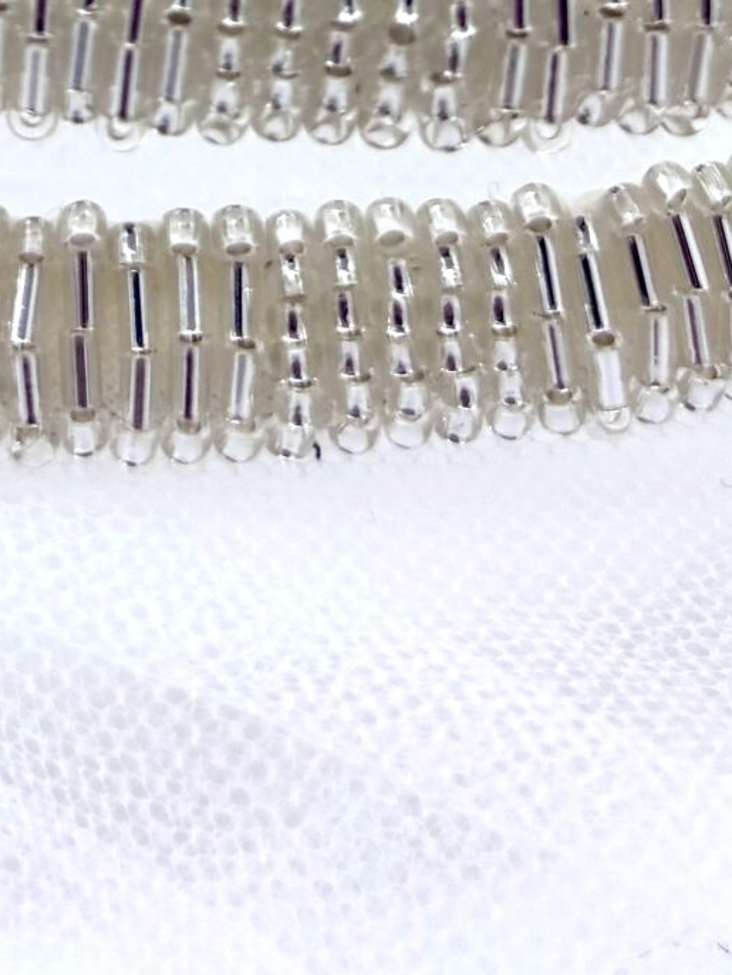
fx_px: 2733
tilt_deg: -38.8
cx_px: 16
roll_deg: -3.5
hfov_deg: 15.0
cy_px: -806
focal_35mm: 97
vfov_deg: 16.7
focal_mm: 5.96
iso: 50
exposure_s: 1/1590
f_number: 1.6
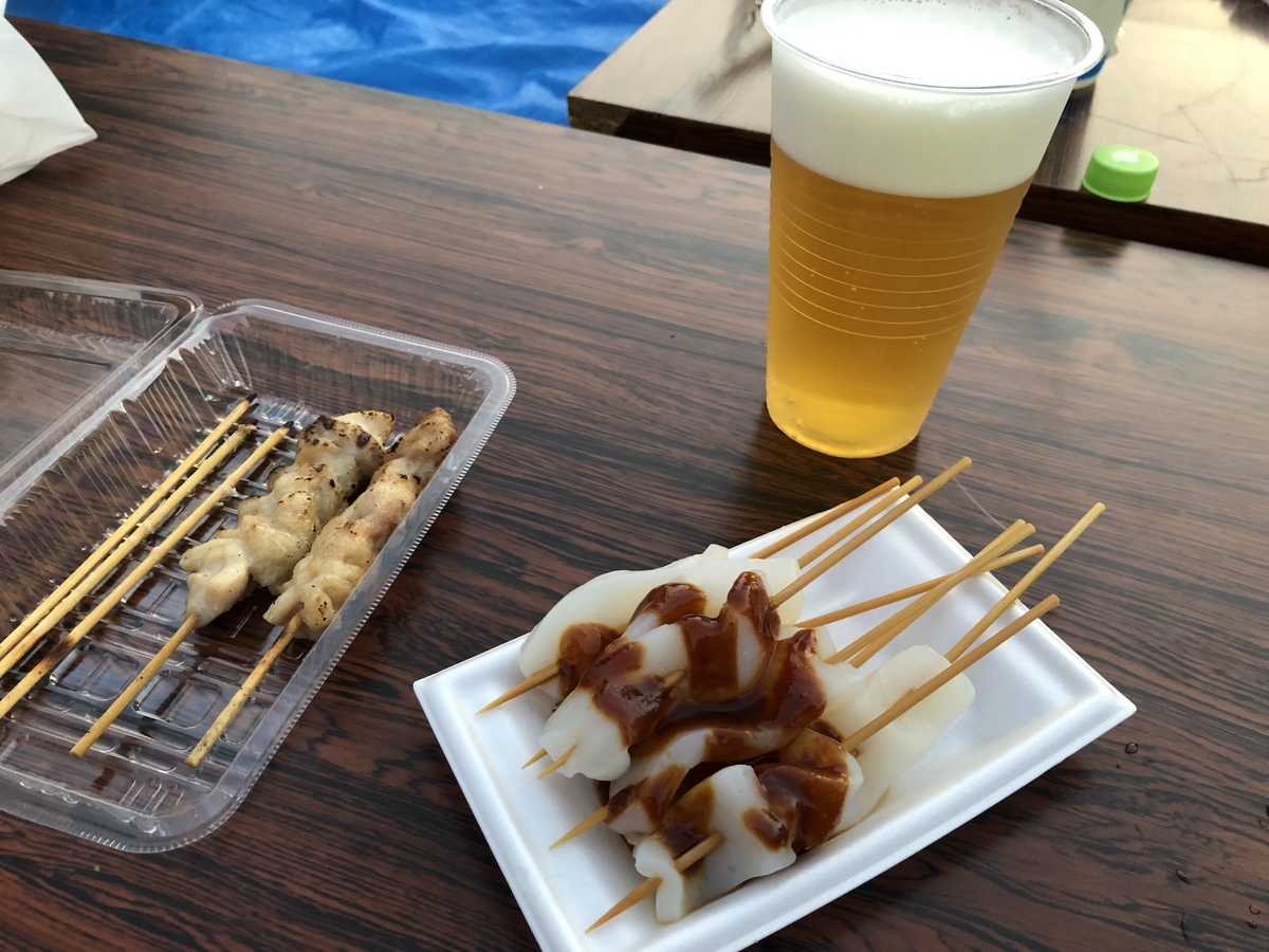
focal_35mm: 28
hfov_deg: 63.4
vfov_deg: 49.7
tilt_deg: -41.3
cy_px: 476
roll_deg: +0.5
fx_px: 1026
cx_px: 634
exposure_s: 1/17
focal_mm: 3.99
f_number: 1.8
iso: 64
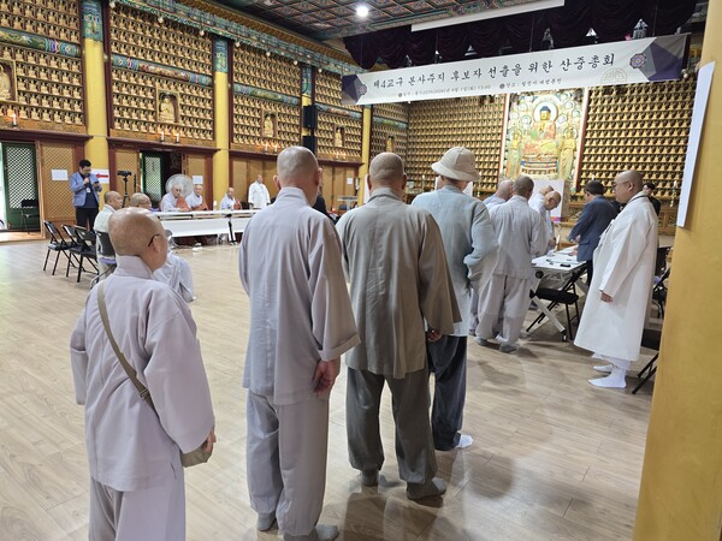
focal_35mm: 23
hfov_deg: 73.9
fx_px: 480
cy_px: 270
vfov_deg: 58.9
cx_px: 361
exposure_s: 1/120
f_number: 1.7
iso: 400
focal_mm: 6.3
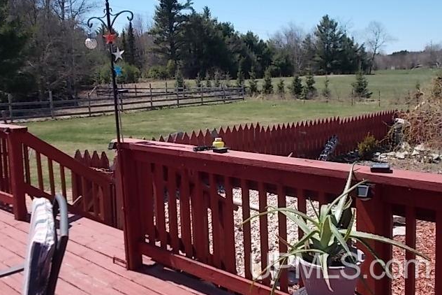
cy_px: 133
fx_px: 503
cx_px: 219
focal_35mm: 41
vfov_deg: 32.6
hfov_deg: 47.4
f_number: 9.8
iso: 80
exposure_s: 1/100
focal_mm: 6.9
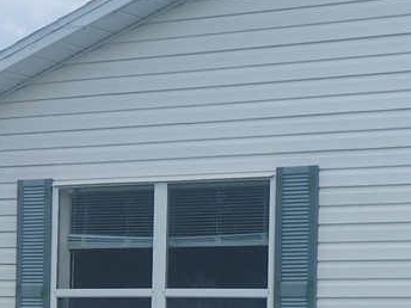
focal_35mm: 107
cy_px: 310
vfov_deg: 13.6
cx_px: 530
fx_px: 1270
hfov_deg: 17.3
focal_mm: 5.4
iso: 20
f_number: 1.8
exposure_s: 1/1864
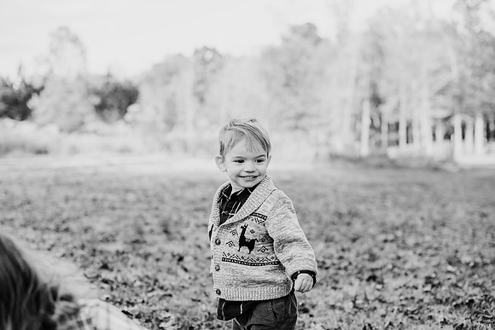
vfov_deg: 27.0
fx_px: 688
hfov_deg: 39.6
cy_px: 165
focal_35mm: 50
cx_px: 248
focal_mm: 50
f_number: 2.8
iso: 500
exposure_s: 1/1000
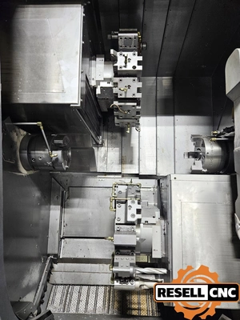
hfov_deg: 58.9
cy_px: 160
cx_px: 120
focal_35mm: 23
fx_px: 213
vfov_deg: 73.9
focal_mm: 5.4
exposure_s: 1/120
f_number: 1.8
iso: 250
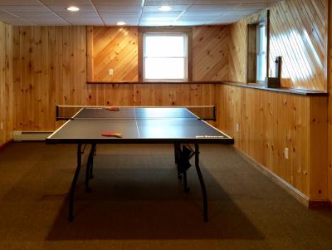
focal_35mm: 42
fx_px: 403
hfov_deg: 44.4
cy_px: 78
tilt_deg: +0.1
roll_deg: +1.4
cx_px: 124
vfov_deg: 34.0
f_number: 2.2
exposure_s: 1/30
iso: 160
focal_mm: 4.15
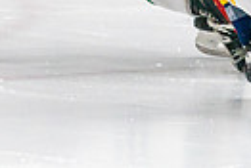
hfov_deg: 2.1
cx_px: 13
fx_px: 6946
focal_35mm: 994
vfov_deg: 1.4
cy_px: -200
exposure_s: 1/1250
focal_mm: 200
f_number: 2.8
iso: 3200
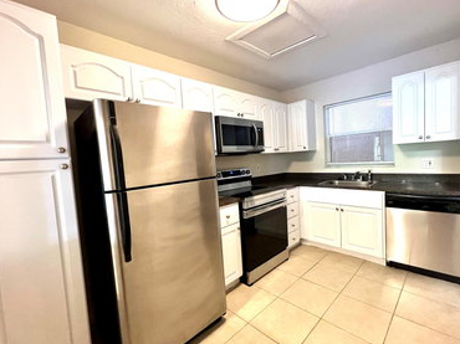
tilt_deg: -3.9
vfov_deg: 81.7
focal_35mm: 15
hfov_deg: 98.1
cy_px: 174
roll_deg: +3.7
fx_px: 199
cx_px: 242
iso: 500
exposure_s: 1/60
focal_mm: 1.57
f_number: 1.8
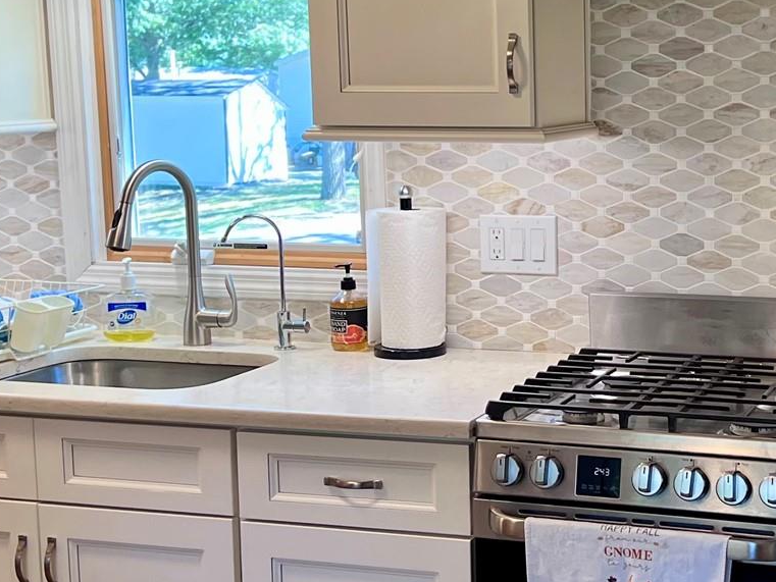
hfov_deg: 27.2
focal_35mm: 70
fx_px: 1569
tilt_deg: -7.1
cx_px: 621
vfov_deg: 21.0
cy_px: 265
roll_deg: +0.7
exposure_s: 1/120
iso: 100
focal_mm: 5.7
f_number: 1.5
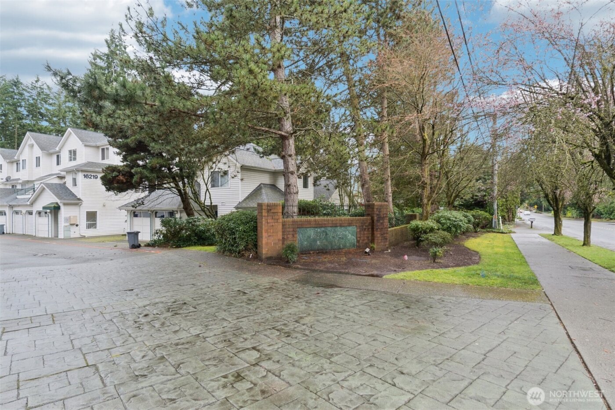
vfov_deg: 61.3
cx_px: 308
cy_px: 205
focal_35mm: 20
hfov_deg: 83.3
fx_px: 346
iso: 250
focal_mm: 13.5
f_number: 9
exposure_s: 1/15
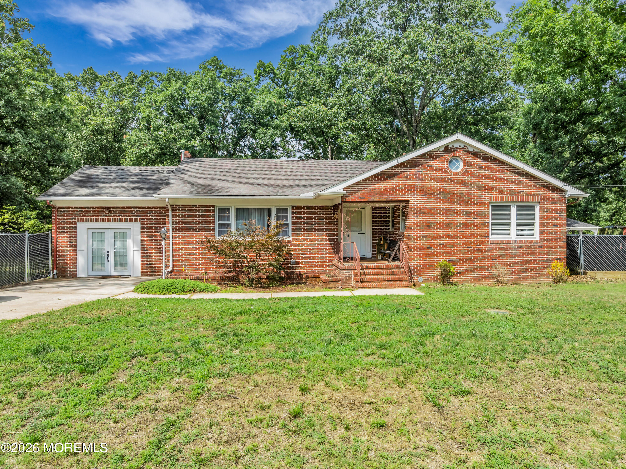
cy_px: 234
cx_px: 313
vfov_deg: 56.8
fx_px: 434
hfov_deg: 71.6
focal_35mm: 24
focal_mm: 12.29
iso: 120
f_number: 2.8
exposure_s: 1/2000
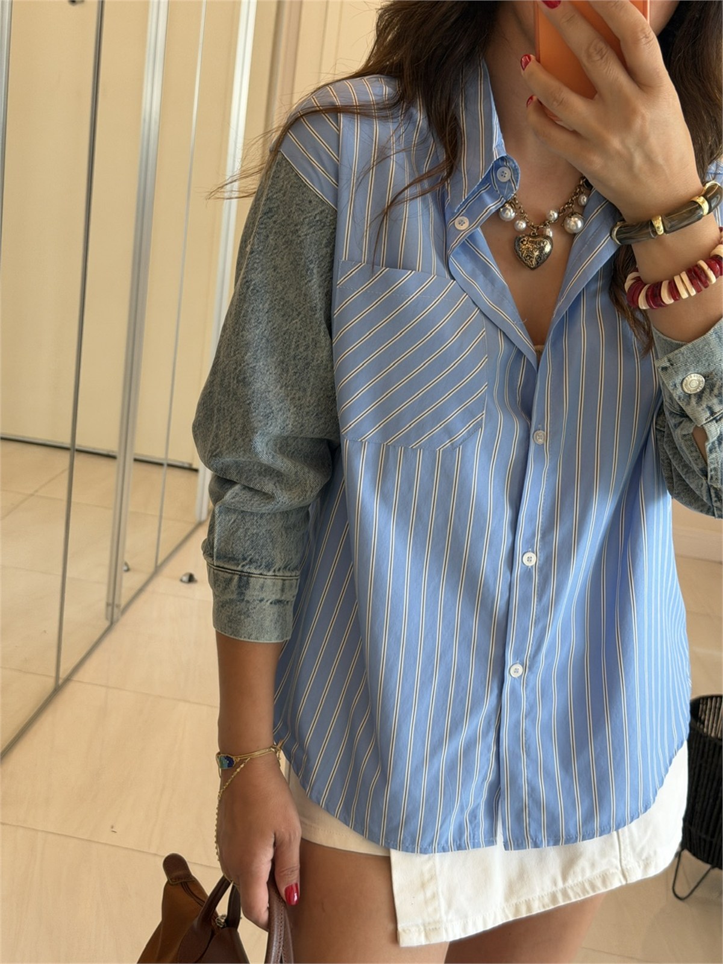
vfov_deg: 39.7
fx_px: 1337
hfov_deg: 30.3
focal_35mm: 48
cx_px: 362
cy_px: 482
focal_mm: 6.76
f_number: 1.78
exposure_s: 1/60
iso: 160
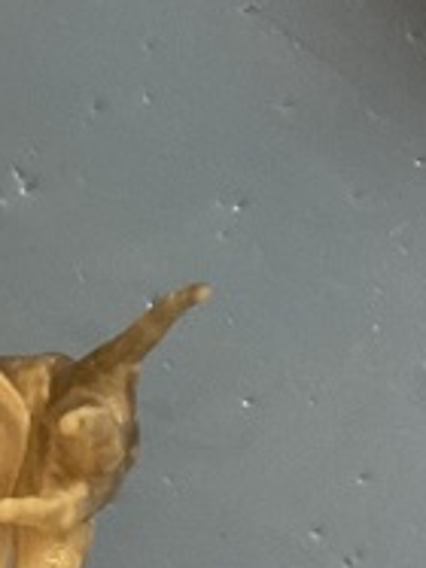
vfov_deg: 12.4
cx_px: -393
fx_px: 2612
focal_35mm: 159
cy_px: 401
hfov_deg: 8.9
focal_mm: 3
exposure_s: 1/60
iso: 160
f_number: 1.8
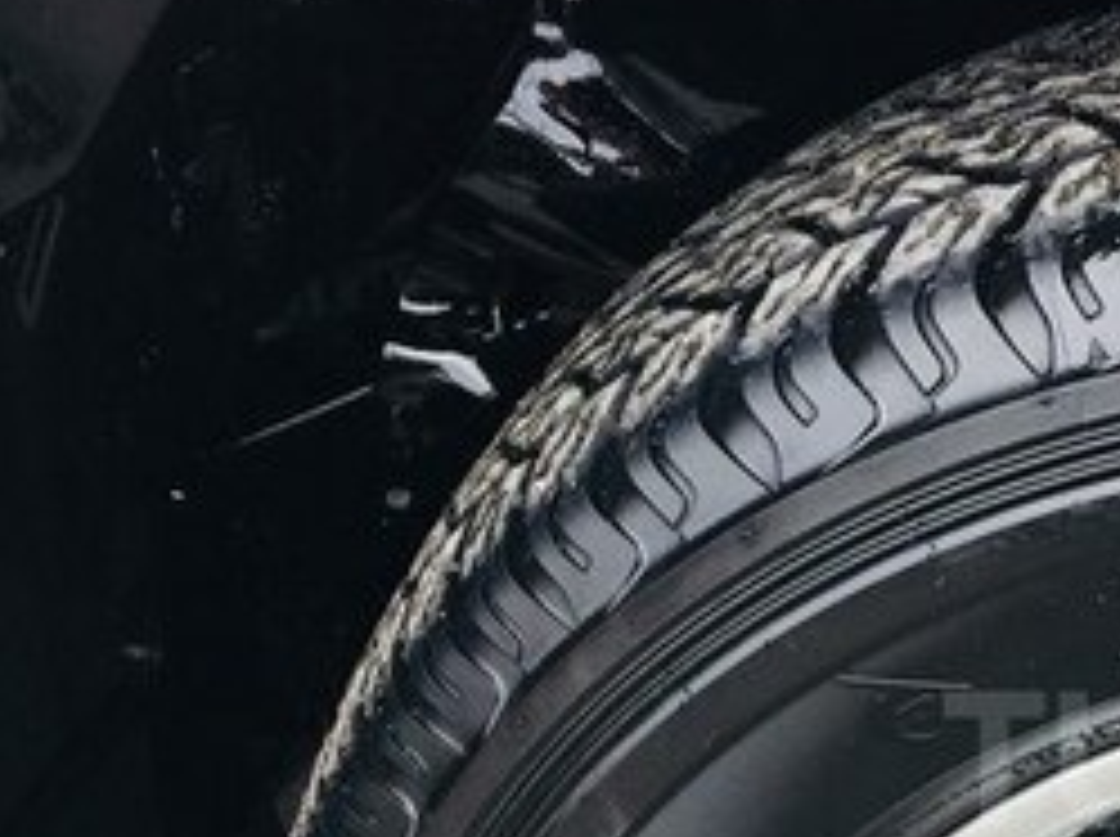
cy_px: 758
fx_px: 2488
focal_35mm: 77
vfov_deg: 18.8
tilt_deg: -33.7
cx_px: 1403
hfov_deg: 22.9
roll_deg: -2.0
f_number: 2.2
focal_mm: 4.15
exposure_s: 1/405
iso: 25
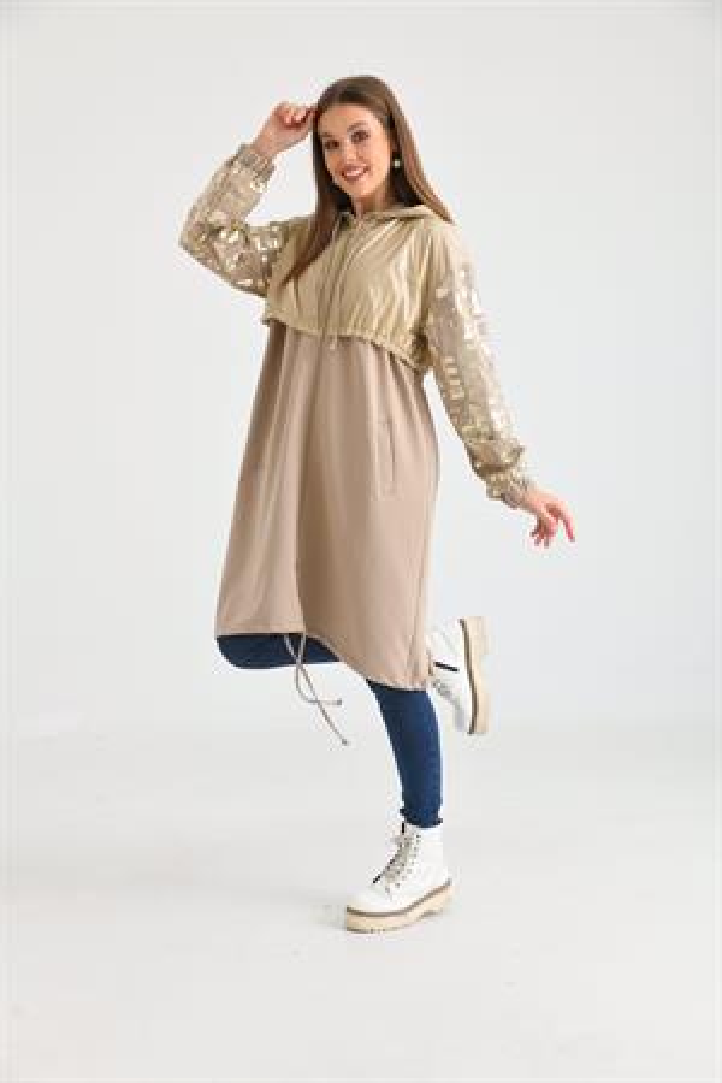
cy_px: 542
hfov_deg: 29.2
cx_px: 361
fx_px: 1384
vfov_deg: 42.7
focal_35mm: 46
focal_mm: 46
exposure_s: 1/125
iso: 100
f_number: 5.6
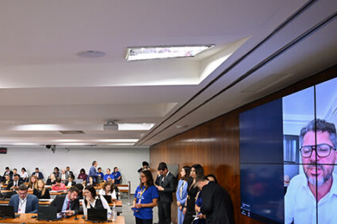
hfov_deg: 68.3
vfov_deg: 49.8
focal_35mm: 25
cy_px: 157
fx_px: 234
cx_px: 96
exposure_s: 1/100
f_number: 2.8
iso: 1000
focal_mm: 14
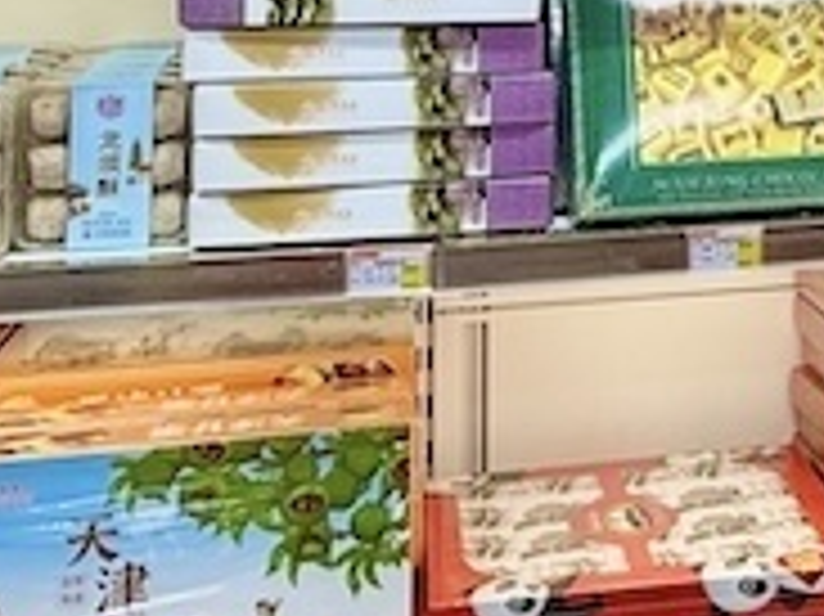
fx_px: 1641
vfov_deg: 19.6
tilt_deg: +4.2
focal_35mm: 69
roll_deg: +0.8
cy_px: -182
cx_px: 819
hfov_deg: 26.7
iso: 80
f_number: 2.2
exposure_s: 1/100
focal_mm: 2.22
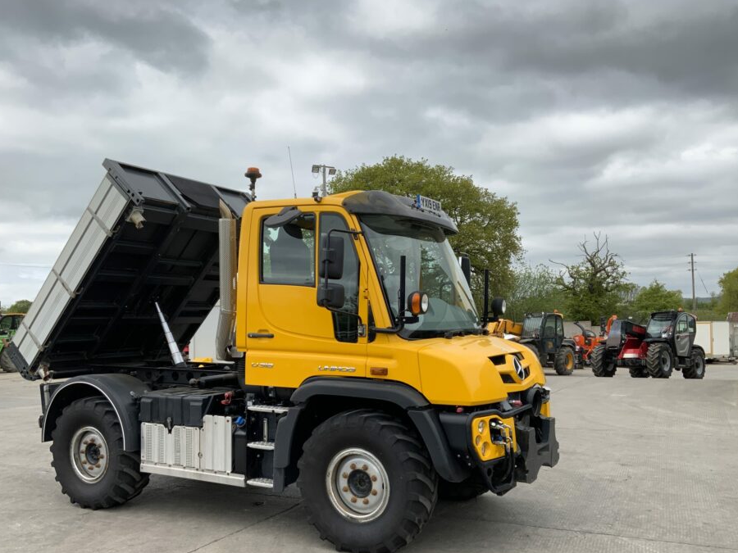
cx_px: 357
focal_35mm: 33
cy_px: 312
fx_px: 704
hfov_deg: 55.3
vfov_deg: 42.9
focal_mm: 3
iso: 16
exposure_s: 1/534
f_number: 1.8
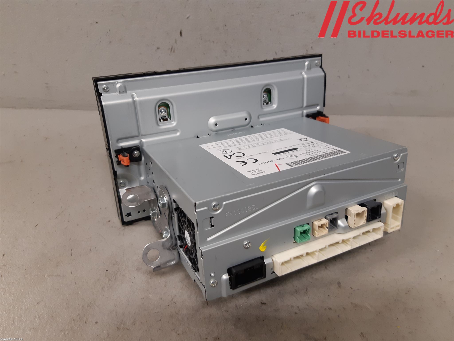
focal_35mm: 26
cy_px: 170
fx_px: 341
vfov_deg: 53.1
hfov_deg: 67.3
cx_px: 227
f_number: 1.7
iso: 125
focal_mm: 3.93
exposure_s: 1/50
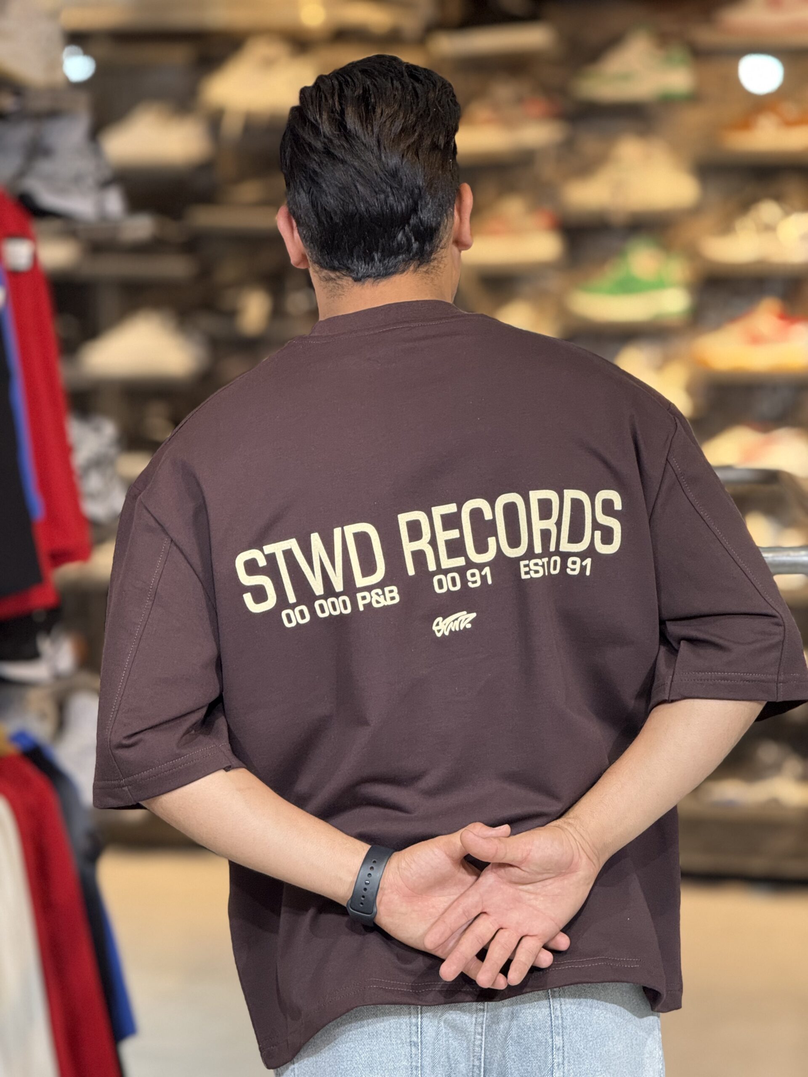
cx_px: 404
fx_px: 3735
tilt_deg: -4.4
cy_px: 538
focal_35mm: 120
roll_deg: -0.8
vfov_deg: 16.4
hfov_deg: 12.3
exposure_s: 1/100
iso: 250
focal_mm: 15.66
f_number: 2.8
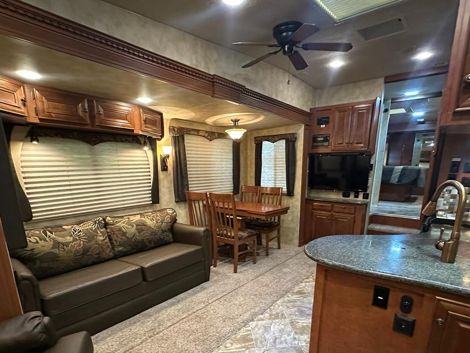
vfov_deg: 67.1
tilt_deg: -13.5
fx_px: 258
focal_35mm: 19
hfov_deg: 84.6
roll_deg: -0.3
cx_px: 249
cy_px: 230
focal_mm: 2.22
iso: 1000
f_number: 2.2
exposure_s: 1/58
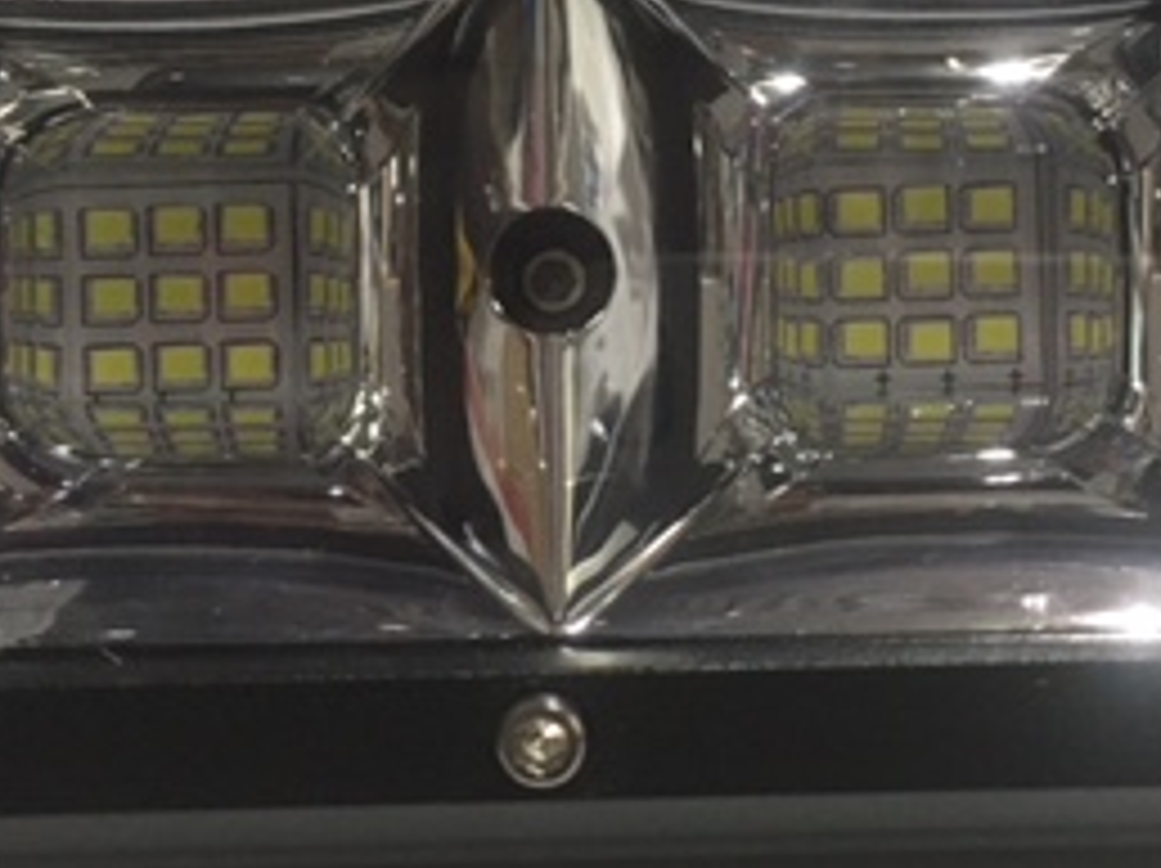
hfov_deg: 27.1
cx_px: 616
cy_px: 315
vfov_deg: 20.4
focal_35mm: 72
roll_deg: -0.3
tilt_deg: -29.6
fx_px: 2413
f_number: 2.2
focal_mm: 4.15
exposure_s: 1/20
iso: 200
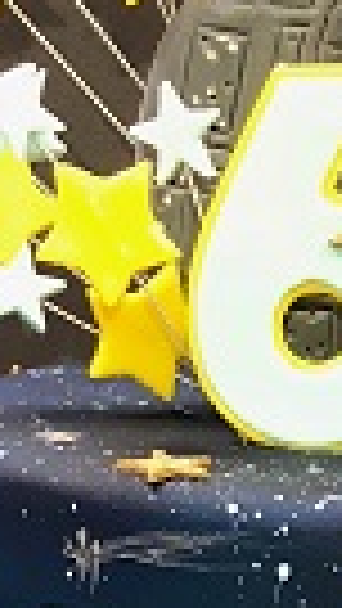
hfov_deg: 8.0
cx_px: 310
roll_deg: -0.7
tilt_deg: -23.9
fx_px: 2433
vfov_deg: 13.1
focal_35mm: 151
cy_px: 1040
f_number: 1.8
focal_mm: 3.99
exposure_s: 1/15
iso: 64
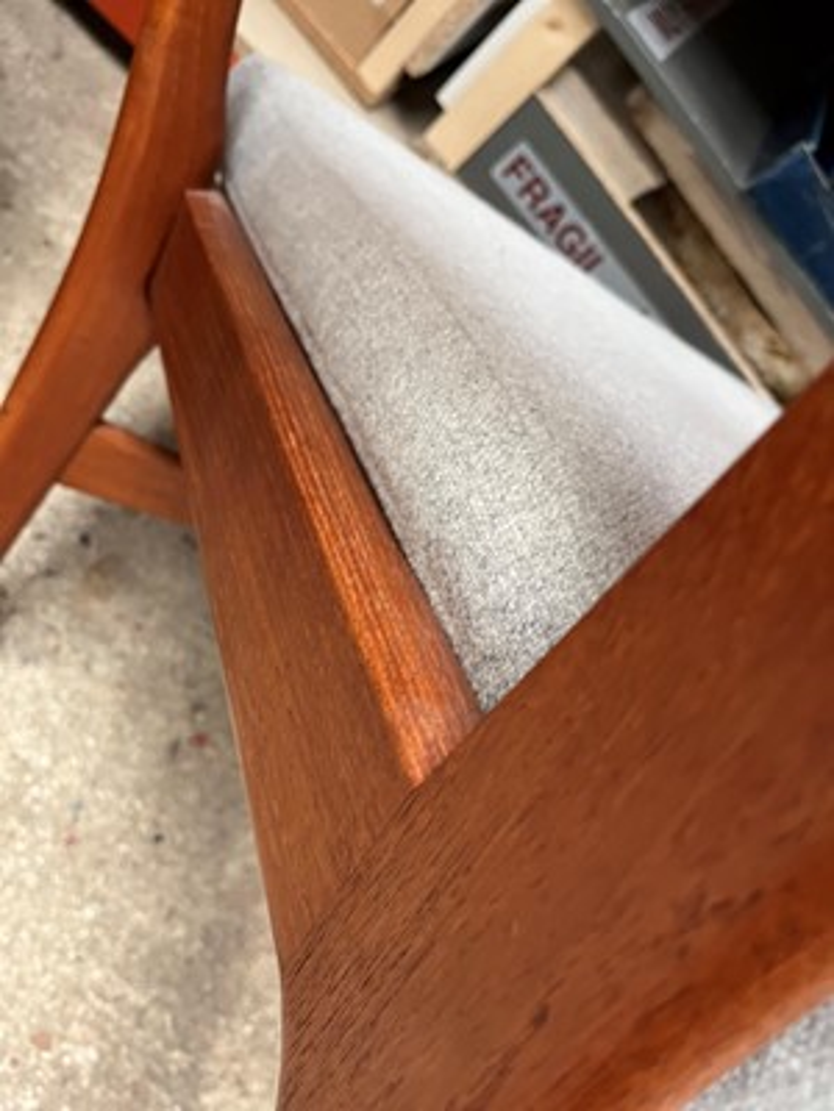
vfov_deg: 67.3
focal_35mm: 26
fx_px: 835
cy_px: 556
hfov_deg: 53.1
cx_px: 417
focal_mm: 5.1
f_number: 1.6
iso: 320
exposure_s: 1/50
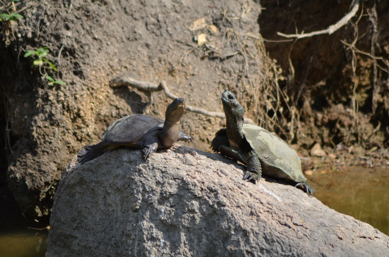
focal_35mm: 450
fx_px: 4853
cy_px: 128
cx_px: 194
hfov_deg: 4.6
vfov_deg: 3.0
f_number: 5.6
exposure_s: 1/1000
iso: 500
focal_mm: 300
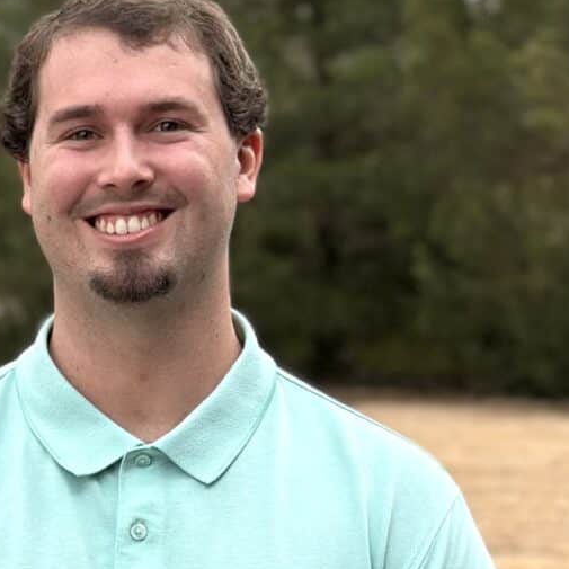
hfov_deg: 20.0
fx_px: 1599
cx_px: 149
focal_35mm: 86
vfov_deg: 20.1
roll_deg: -1.4
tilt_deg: -3.6
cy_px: 392
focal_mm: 6.86
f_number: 1.78
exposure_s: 1/919
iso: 80
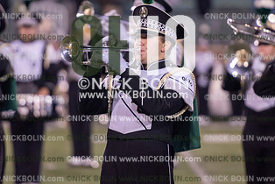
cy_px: 57
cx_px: 133
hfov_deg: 5.6
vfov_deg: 3.7
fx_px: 2821
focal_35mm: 369
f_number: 2.8
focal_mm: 200
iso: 2500
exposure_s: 1/1250
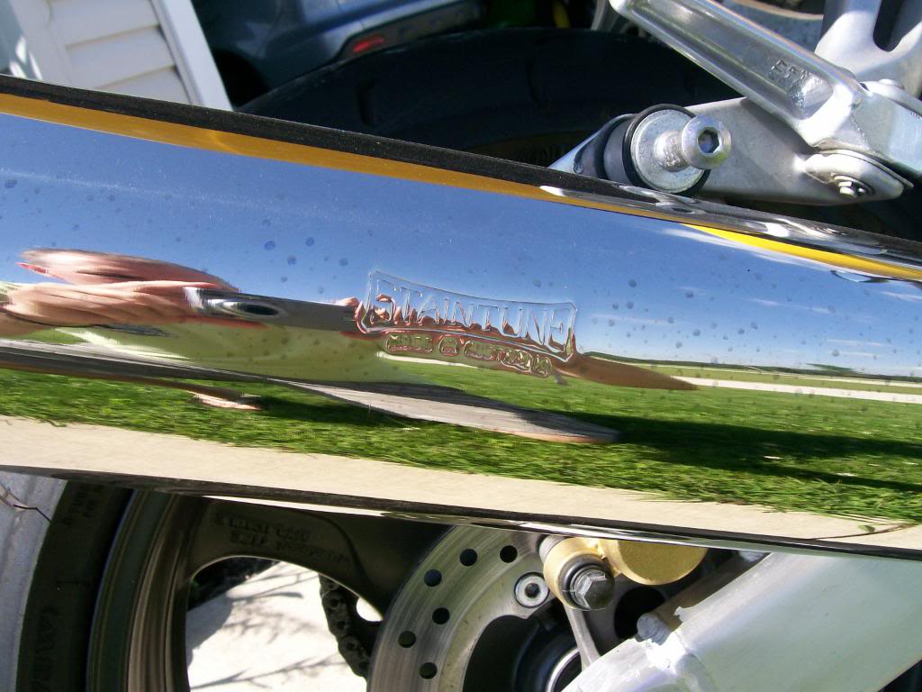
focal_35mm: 36
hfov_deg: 51.4
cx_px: 461
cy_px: 346
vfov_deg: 39.7
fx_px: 959
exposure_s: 1/273
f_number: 4.8
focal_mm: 6
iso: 80
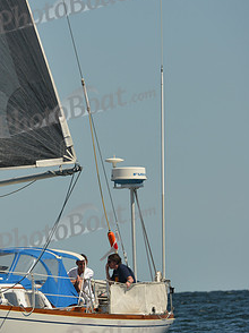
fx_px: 5475
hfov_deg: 2.6
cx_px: -61
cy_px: 184
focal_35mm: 570
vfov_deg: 3.5
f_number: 8
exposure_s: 1/1250
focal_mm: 300
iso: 320
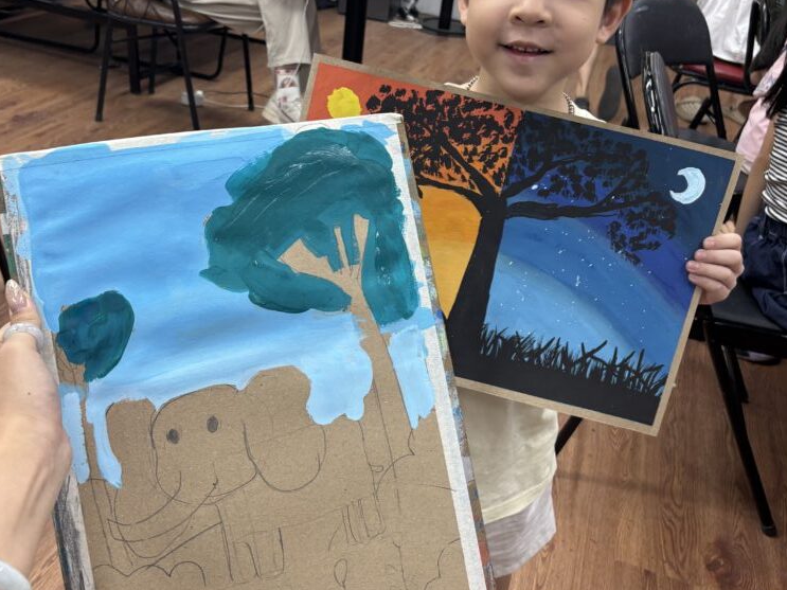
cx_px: 392
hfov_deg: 52.6
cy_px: 265
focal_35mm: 35
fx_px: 796
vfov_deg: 40.6
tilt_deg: -29.0
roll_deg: -7.8
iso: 125
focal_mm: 5.96
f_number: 1.6
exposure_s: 1/100
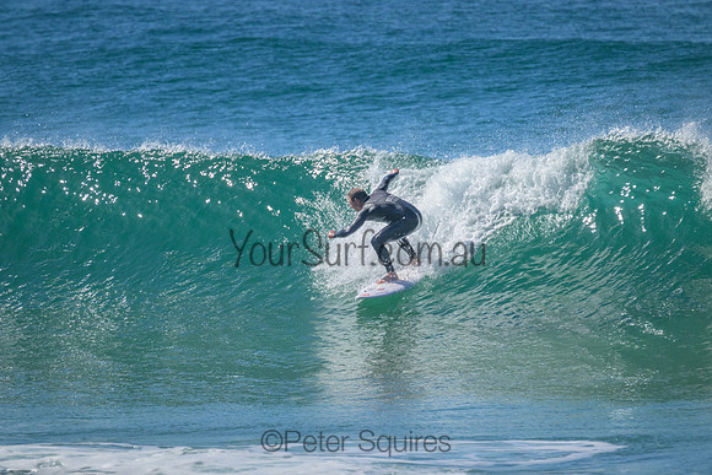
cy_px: 238
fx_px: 11473
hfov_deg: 3.6
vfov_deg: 2.4
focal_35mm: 580
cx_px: 356
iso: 1400
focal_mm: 580
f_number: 11
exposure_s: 1/1600
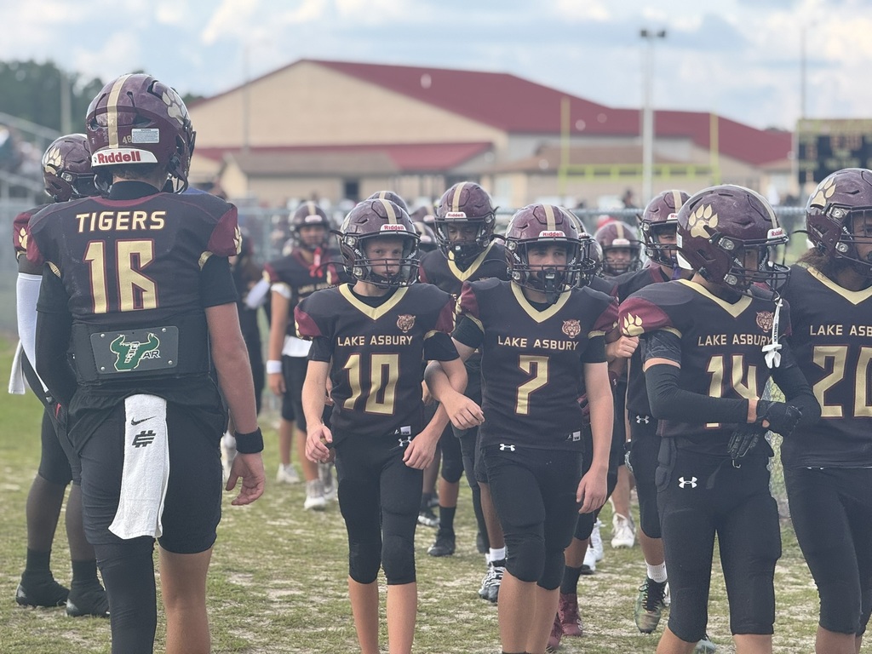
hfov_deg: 16.4
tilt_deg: -2.5
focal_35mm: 120
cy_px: 327
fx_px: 3023
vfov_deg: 12.3
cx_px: 436
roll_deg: +0.2
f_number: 2.8
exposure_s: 1/377
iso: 50
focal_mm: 15.66
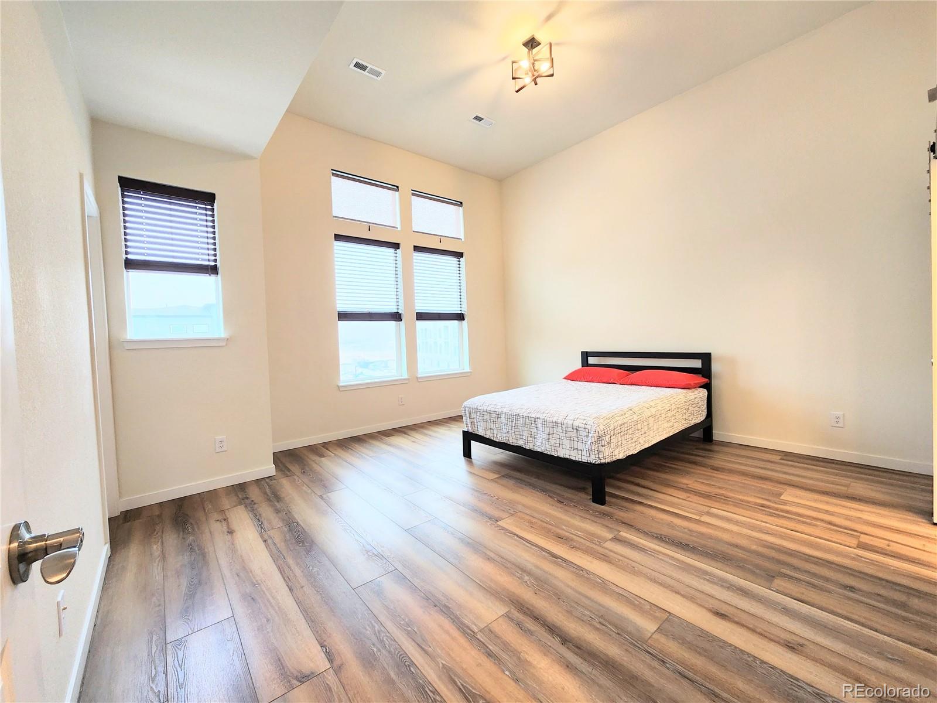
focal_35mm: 13
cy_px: 352
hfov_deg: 106.2
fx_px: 352
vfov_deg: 89.9
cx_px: 468
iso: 125
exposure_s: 1/60
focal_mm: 2.2
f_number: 2.2
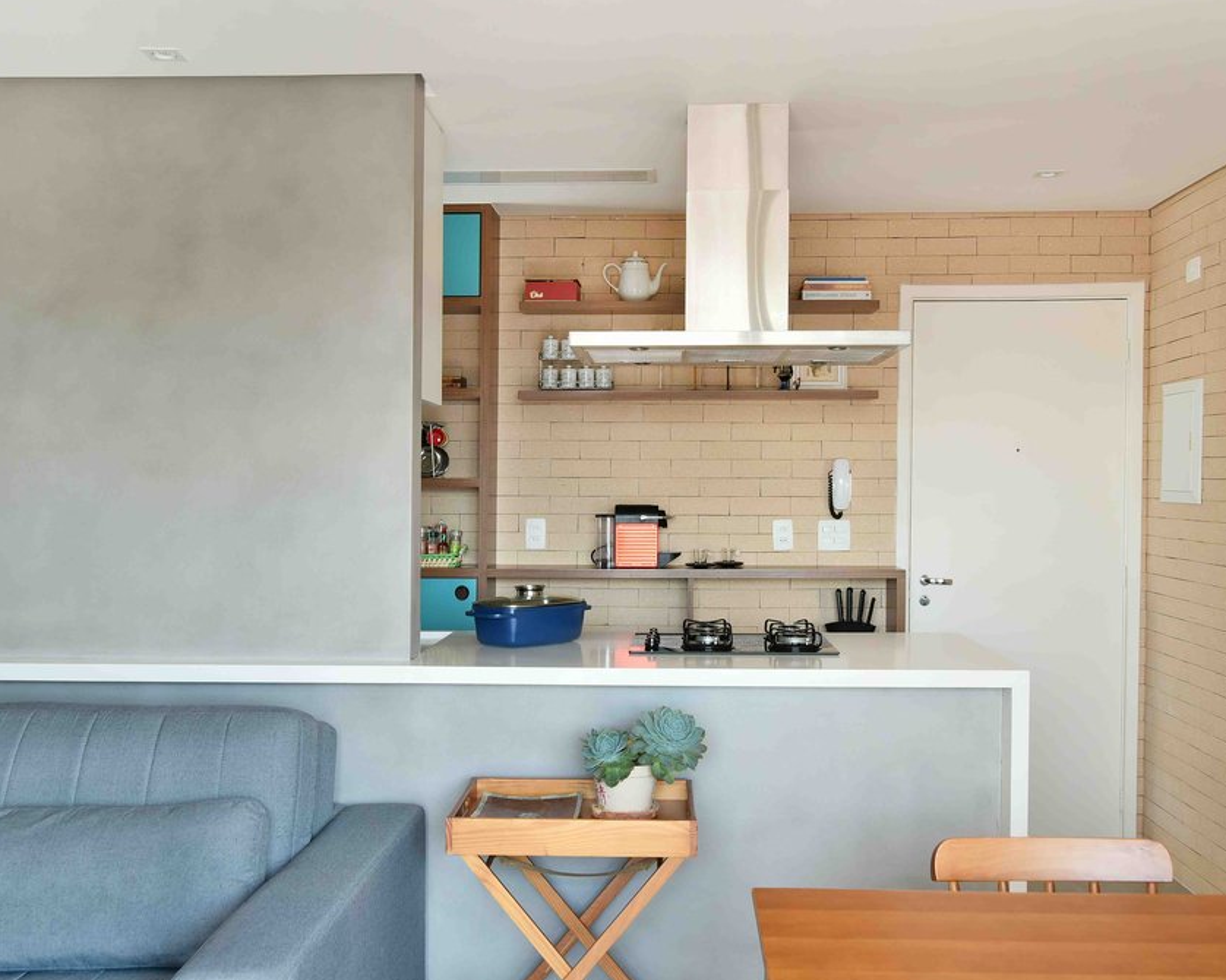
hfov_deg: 49.1
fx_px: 1342
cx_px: 657
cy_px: 488
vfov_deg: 40.1
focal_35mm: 37
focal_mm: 32
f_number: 11
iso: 400
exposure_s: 1/10
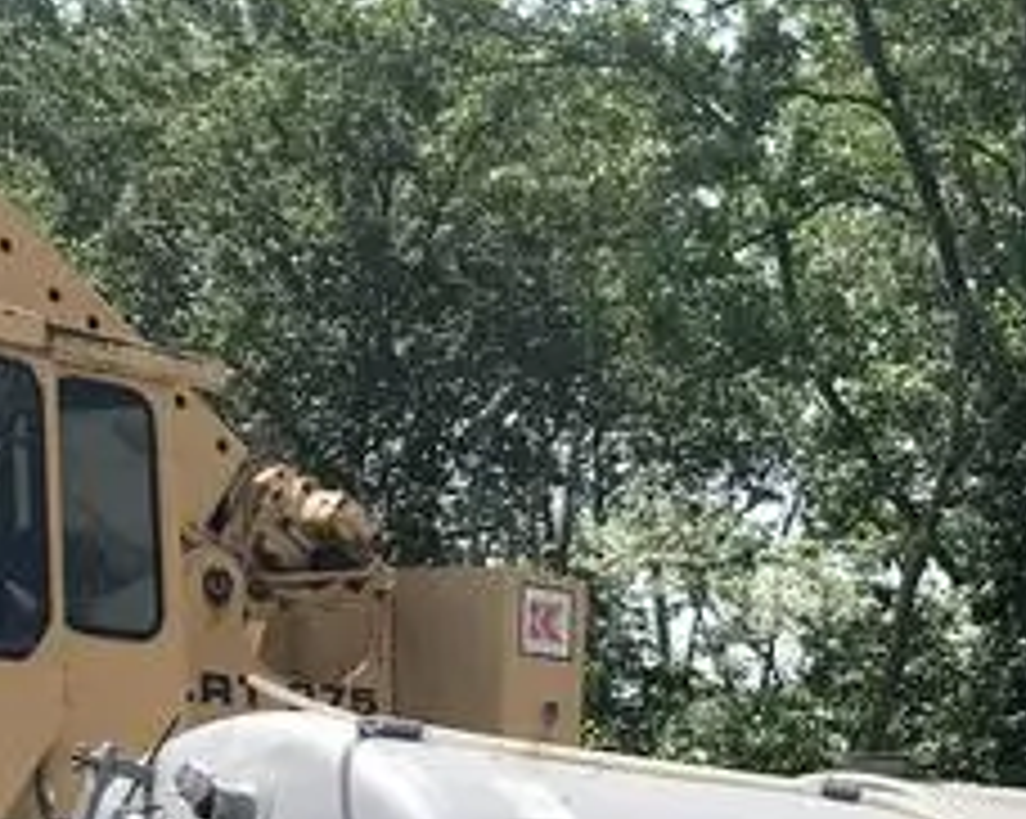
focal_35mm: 94
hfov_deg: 18.5
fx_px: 2852
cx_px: 1440
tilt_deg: -5.4
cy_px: 1305
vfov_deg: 14.9
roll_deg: -0.9
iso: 20
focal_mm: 3.99
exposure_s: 1/1623
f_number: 1.8
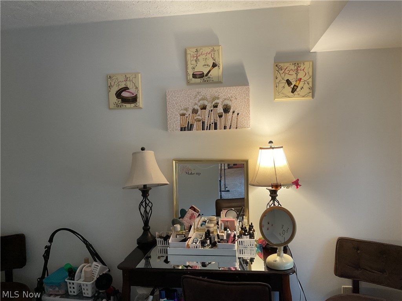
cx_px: 201
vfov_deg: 48.2
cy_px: 150
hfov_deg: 61.7
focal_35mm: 29
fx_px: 337
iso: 100
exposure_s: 1/60
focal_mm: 3
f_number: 1.8
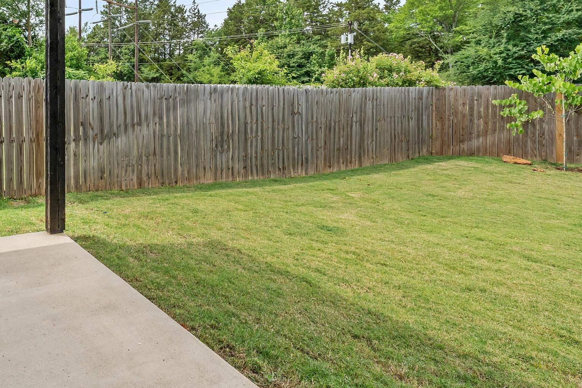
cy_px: 113
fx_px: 420
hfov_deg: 63.4
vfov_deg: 48.3
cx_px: 117
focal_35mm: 26
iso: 800
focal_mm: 16
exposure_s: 1/1000
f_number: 8
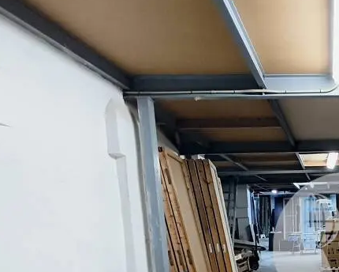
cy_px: 247
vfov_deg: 40.0
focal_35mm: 34
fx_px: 341
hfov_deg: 44.2
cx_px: 347
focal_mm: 1.65
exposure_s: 1/50
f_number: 2.2
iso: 200
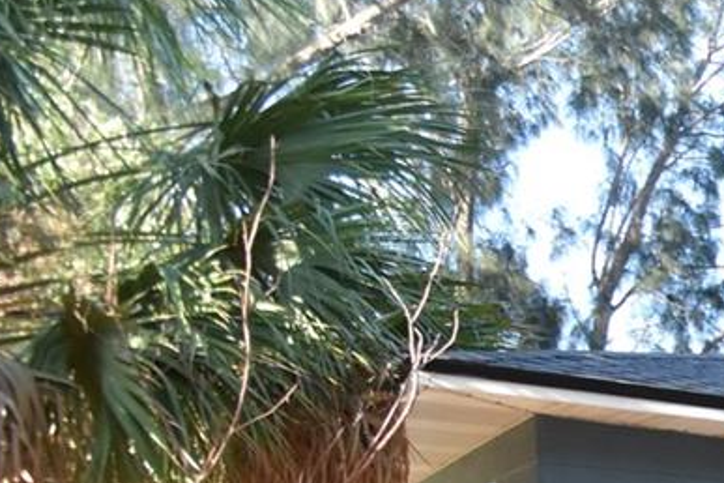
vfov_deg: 19.1
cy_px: 732
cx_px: 1439
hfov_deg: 19.3
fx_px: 1247
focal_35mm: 62
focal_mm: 10
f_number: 3.5
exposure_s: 1/500
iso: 800
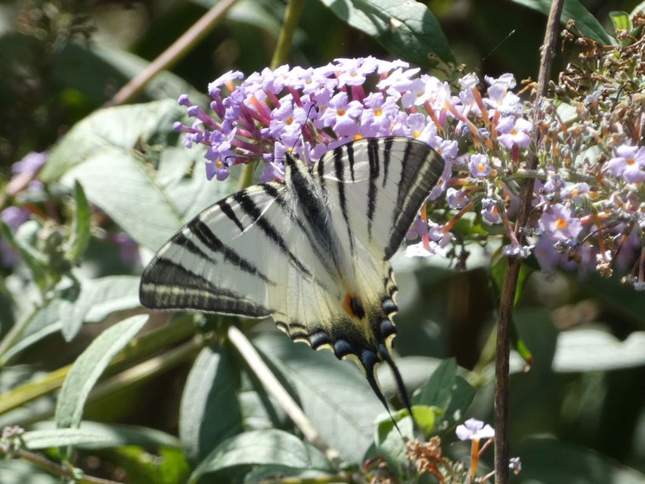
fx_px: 8461
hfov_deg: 4.4
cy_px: 242
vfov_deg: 3.3
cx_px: 322
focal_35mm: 454
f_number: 5.6
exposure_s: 1/100
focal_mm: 81.4
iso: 100
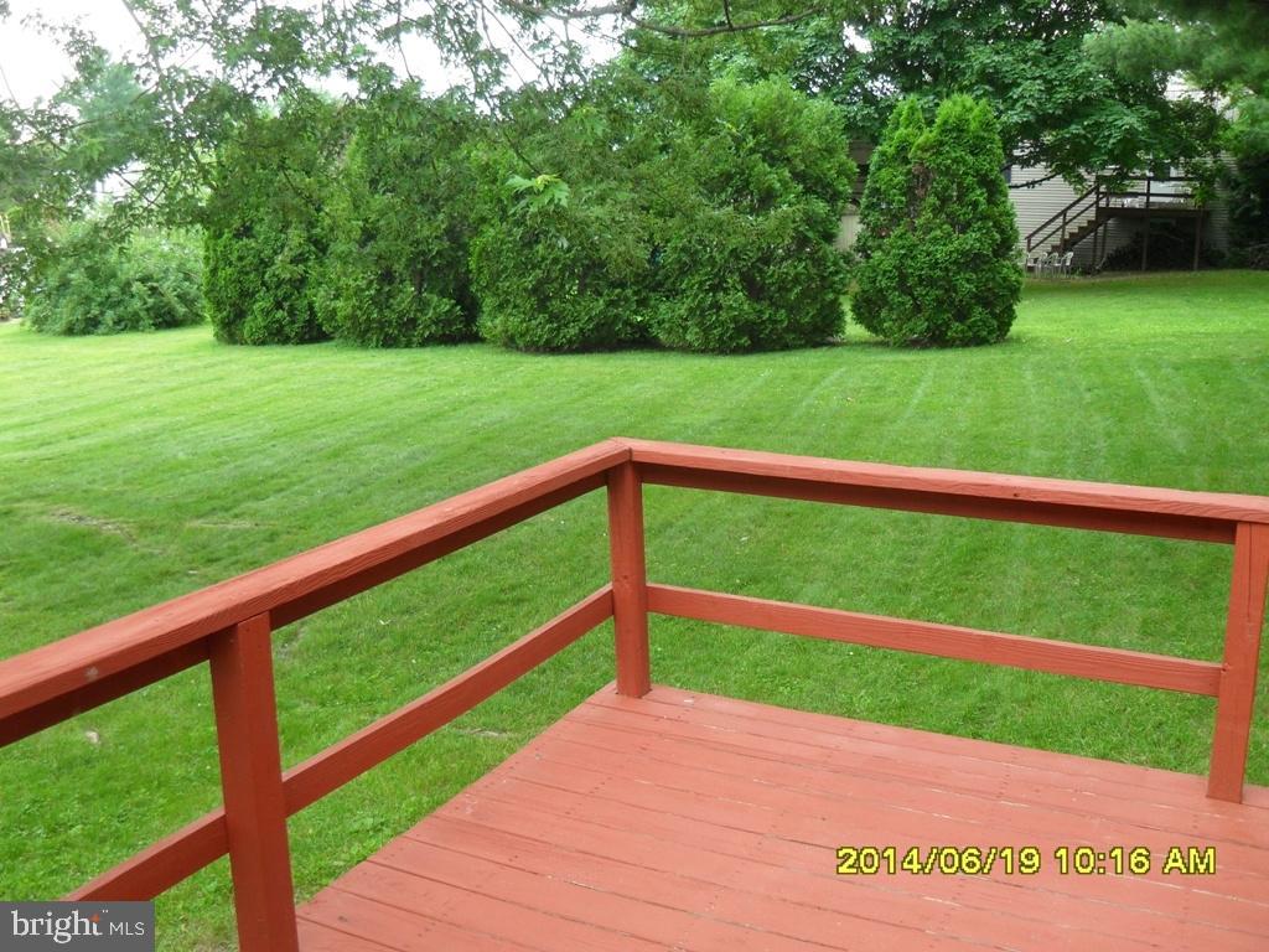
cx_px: 634
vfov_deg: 40.7
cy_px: 476
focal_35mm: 35
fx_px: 1283
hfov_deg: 52.6
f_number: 2.8
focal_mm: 6.2
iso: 100
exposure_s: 1/90
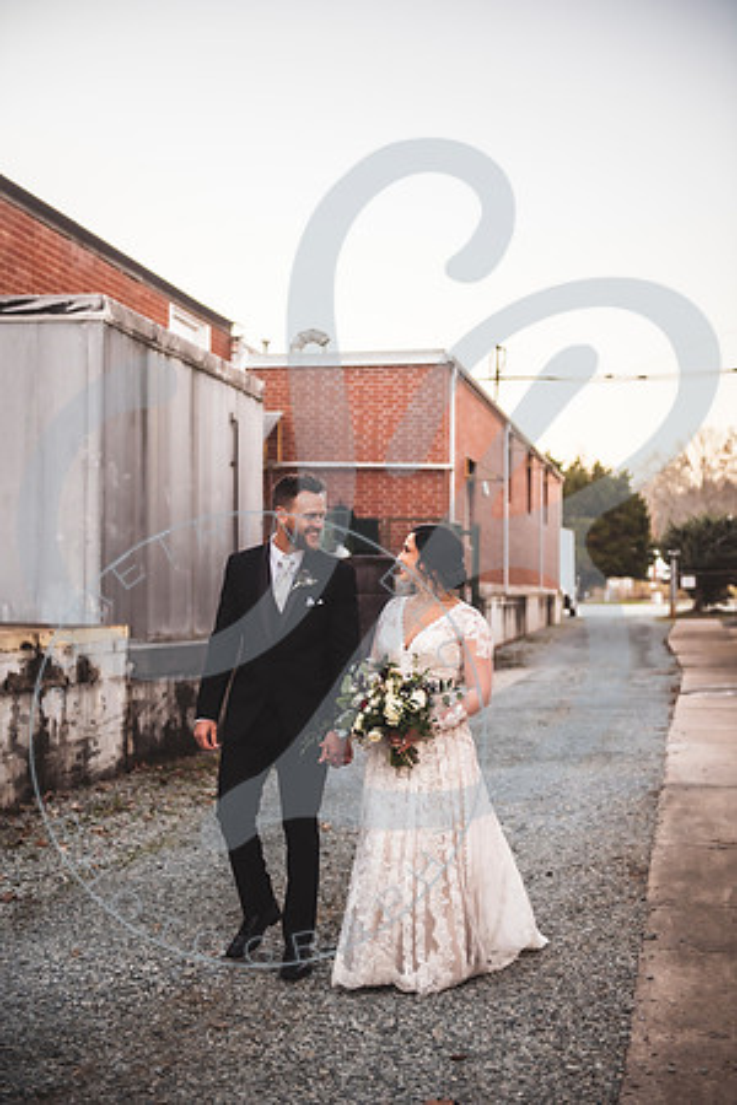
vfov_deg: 35.6
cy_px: 552
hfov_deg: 24.2
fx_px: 1720
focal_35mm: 56
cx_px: 368
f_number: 2.8
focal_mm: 56
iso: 160
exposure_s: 1/320
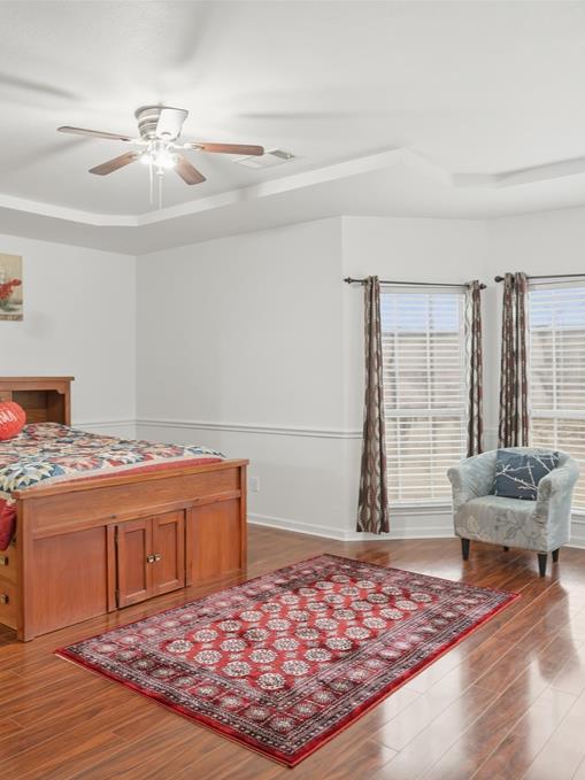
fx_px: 654
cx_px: 257
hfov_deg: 48.1
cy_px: 391
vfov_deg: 61.7
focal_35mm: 29
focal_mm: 20
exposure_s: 1/13
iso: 500
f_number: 4
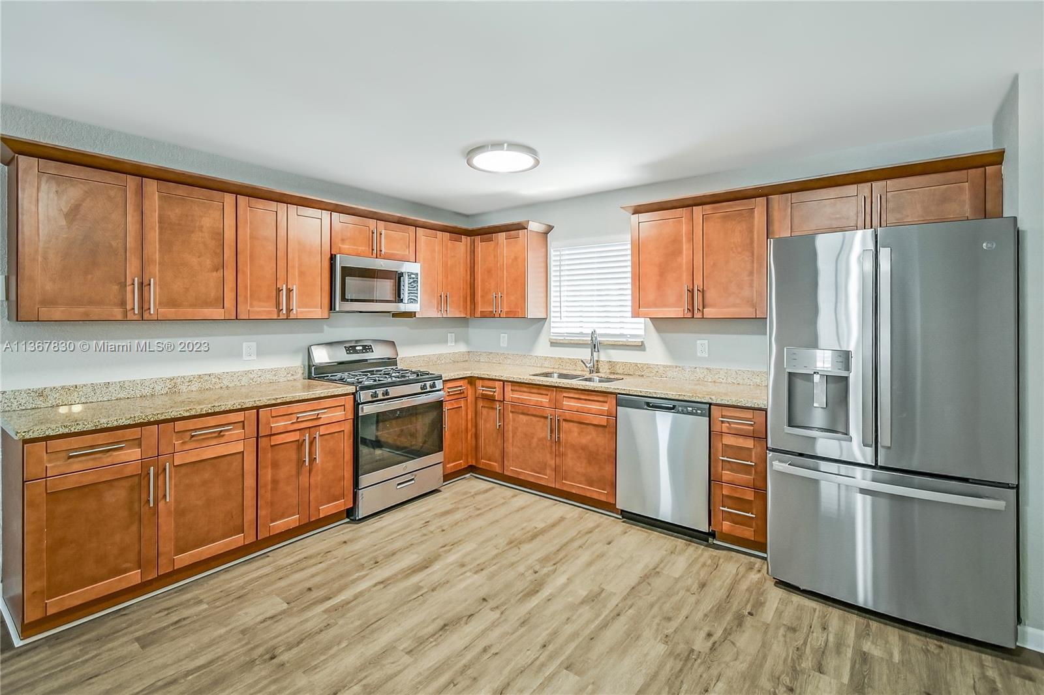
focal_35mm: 15
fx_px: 435
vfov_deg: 77.3
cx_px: 522
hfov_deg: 100.4
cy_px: 348
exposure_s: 1/15
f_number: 5.6
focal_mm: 10
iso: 400
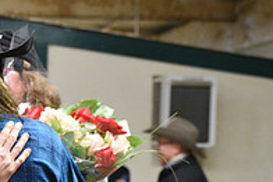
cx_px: -93
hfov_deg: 14.4
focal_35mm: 136
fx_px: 1032
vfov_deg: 10.0
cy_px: 188
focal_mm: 46
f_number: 3.2
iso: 6400
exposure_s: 1/200
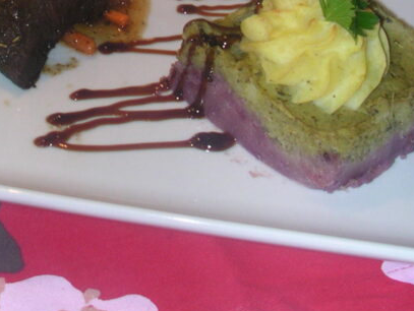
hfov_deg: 20.9
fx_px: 1113
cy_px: -33
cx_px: 94
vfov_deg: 15.5
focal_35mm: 93
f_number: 4.5
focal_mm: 5.6
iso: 100
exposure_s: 1/30
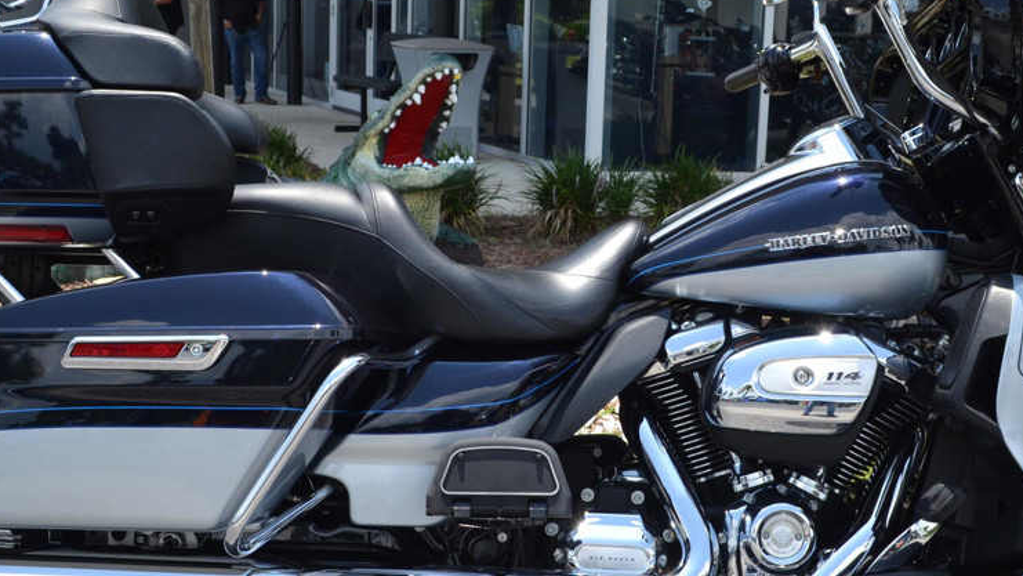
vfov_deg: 21.4
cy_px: 333
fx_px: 1519
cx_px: 580
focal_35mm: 56
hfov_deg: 37.2
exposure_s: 1/200
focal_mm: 22
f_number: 7.1
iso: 100
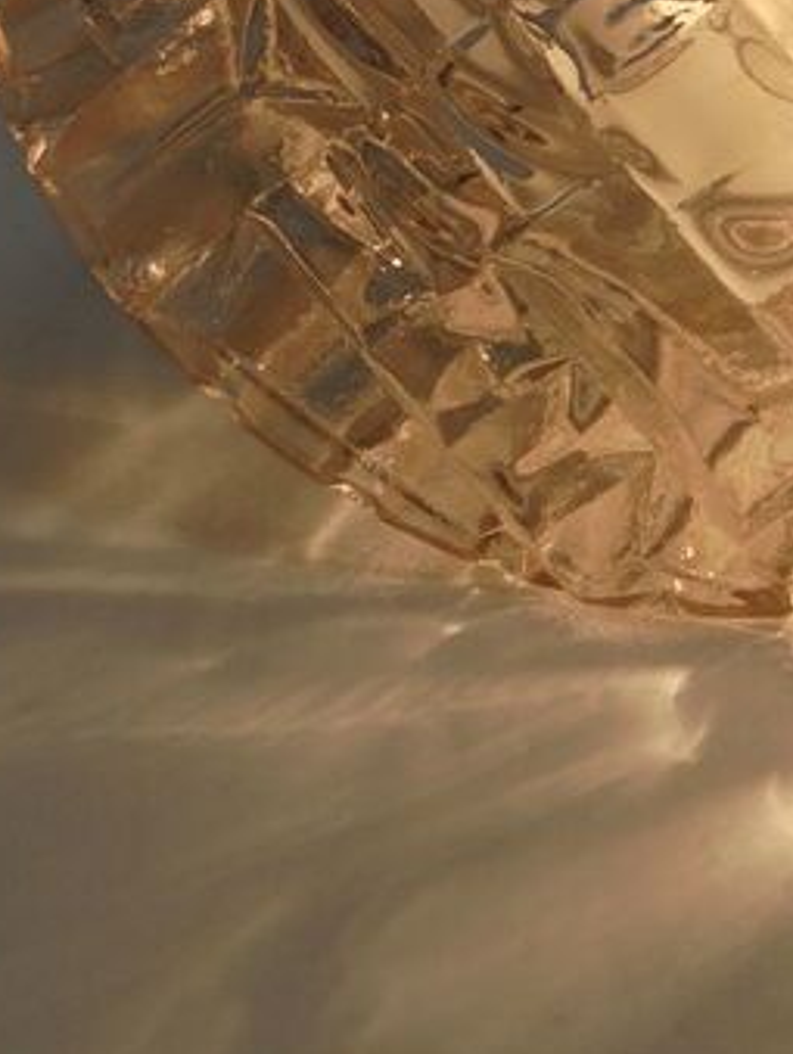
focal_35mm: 114
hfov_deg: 12.9
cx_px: 658
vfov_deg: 16.7
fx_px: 3476
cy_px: -93
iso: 100
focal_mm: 7.8
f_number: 4.5
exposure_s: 1/500
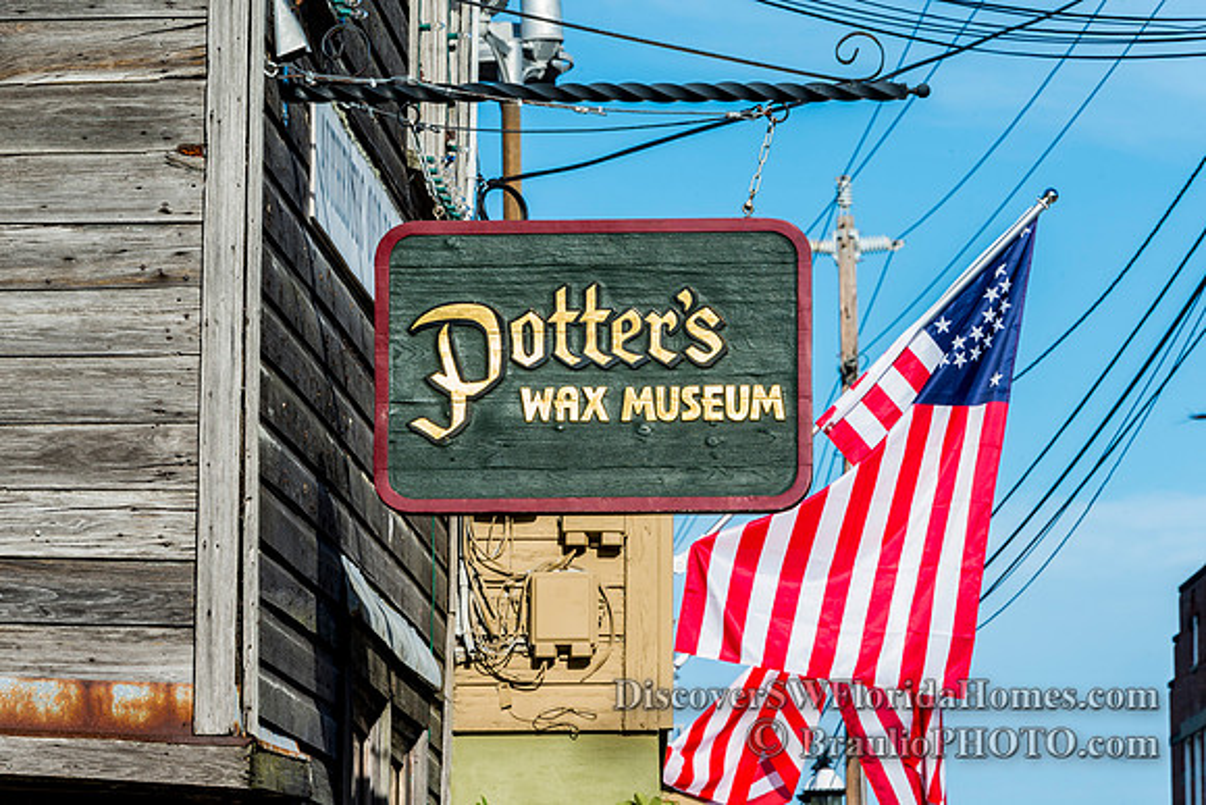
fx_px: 6876
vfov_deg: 6.7
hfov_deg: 10.0
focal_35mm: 205
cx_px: 603
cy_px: 402
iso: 200
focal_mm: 200
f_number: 16
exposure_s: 1/100
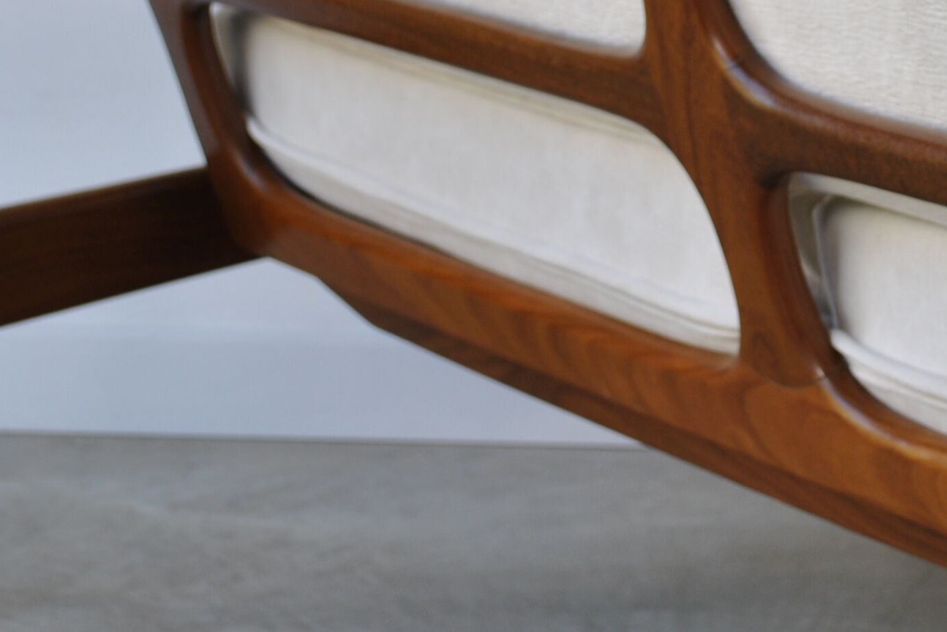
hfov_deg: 13.9
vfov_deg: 9.3
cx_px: 835
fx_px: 3851
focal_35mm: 146
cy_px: -66
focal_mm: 35
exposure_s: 1/50
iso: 100
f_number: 5.6
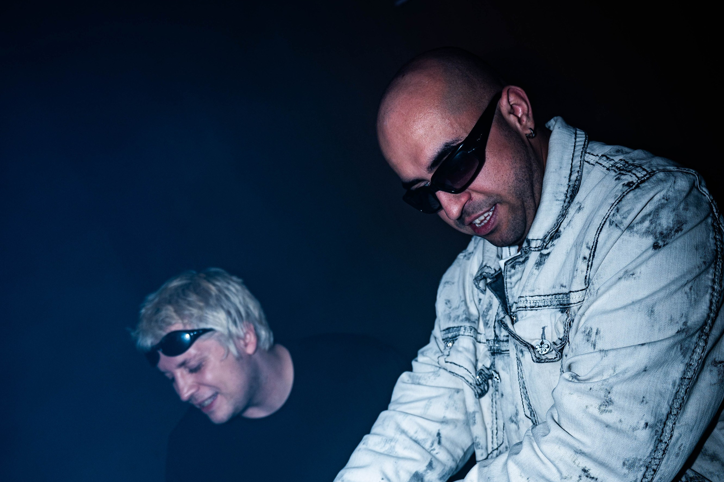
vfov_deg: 30.4
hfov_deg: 45.4
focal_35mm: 43
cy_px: 392
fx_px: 865
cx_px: 367
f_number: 2.8
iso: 160
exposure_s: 1/200
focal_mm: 28
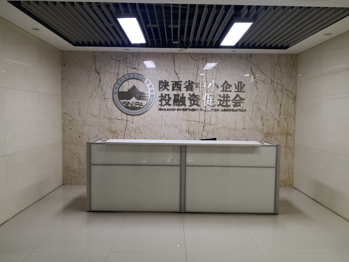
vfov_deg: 51.4
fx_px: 272
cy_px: 131
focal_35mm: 27
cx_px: 174
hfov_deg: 65.3
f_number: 1.6
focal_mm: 3.95
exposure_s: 1/50
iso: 160
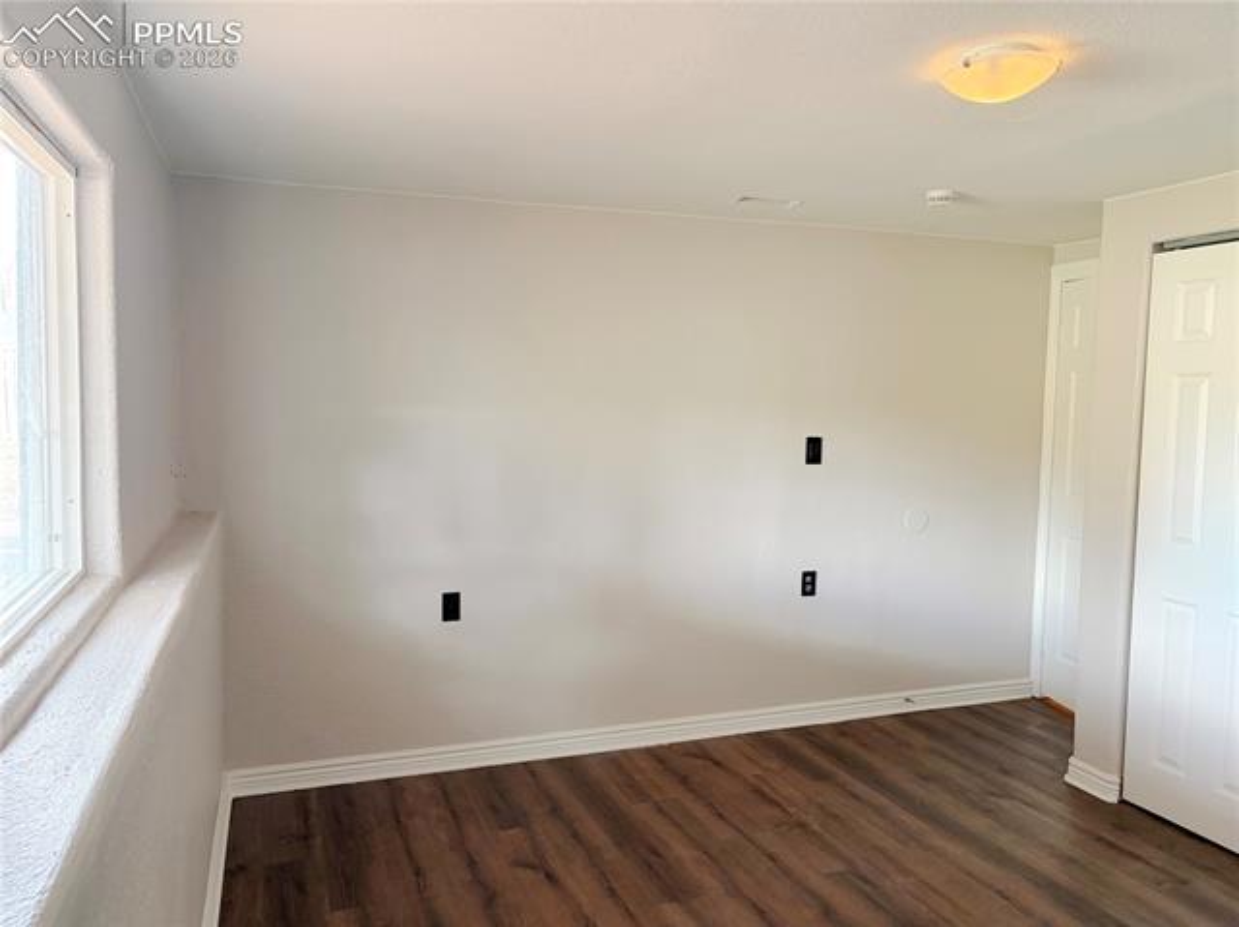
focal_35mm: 26
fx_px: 930
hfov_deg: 67.3
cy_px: 464
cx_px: 620
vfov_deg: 53.0
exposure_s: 1/60
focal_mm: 5.96
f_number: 1.6
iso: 320
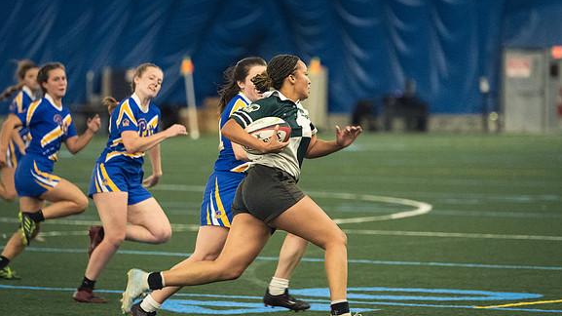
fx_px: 4469
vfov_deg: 4.0
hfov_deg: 7.2
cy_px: 145
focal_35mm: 300
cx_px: 281
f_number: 2.8
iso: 8000
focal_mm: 190
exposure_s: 1/500
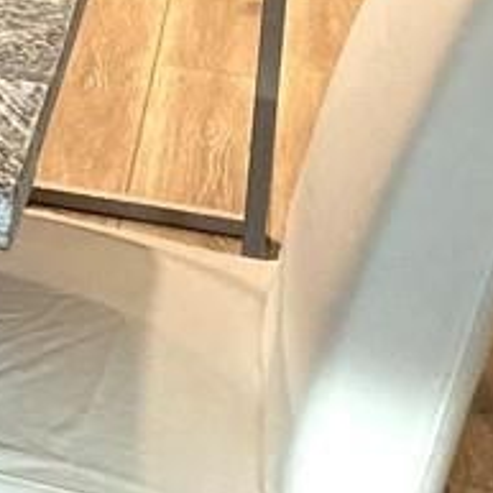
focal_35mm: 122
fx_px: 1966
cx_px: -631
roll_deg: +0.2
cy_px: -281
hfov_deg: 12.0
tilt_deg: -11.3
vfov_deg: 13.4
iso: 200
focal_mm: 4.25
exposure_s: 1/60
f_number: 1.8
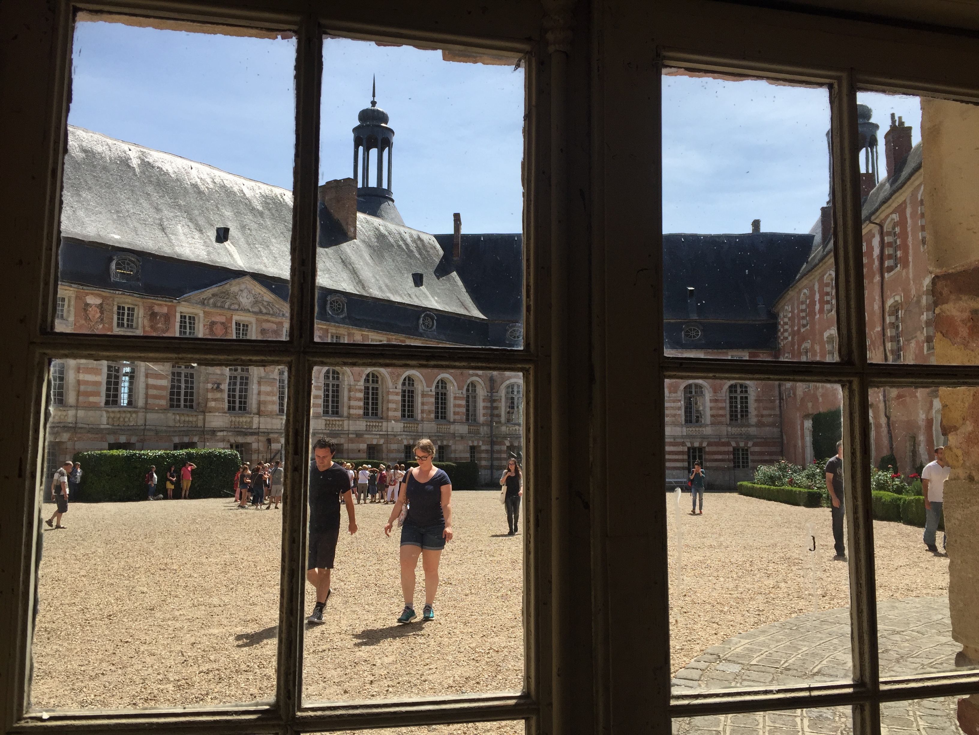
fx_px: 820
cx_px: 490
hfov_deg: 61.7
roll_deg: -0.3
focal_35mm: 29
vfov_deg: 48.2
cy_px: 368
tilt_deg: +6.4
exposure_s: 1/1980
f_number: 2.2
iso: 32
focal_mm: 4.15
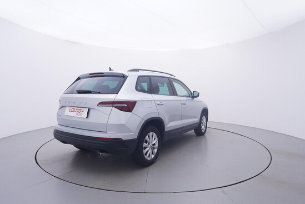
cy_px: 102
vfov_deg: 56.2
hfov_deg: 77.3
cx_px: 152
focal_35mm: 22
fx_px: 191
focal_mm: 15
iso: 200
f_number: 5
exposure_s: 1/80
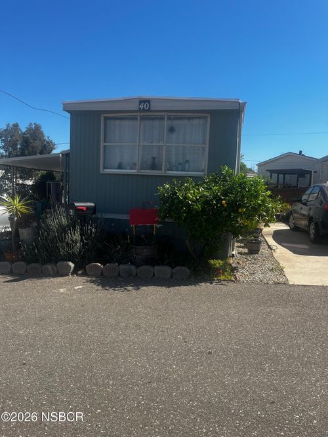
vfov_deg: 67.3
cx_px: 164
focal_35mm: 26
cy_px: 218
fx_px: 329
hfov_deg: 53.0
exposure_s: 1/2632
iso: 50
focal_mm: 5.1
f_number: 1.6
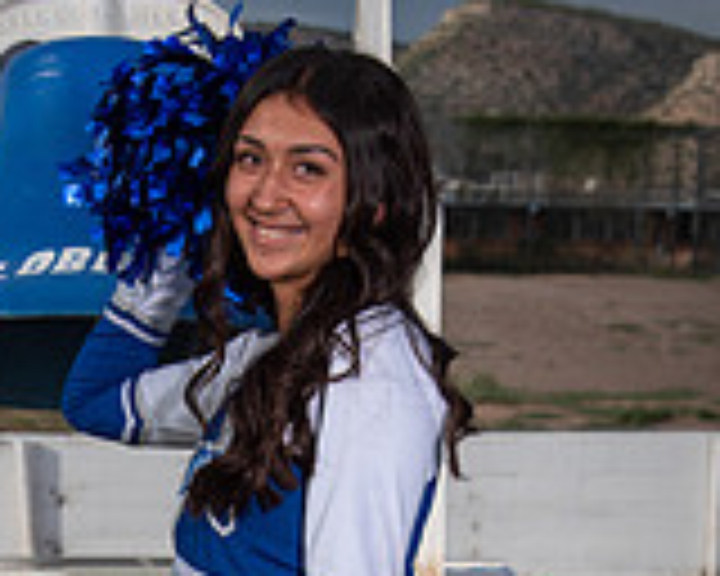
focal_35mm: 127
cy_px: 783
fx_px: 2706
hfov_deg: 15.1
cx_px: 220
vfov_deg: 11.8
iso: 100
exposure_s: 1/1250
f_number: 5.6
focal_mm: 48
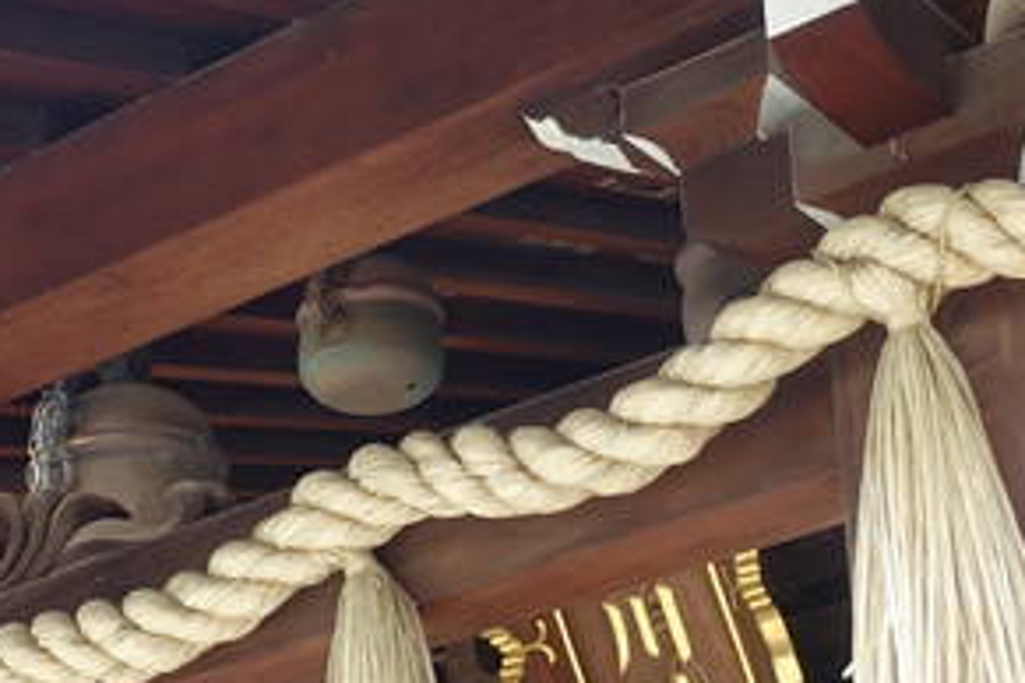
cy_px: 465
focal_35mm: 99
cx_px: 123
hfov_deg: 20.2
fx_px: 2819
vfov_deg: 13.8
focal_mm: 8.8
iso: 125
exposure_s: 1/80
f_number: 2.8
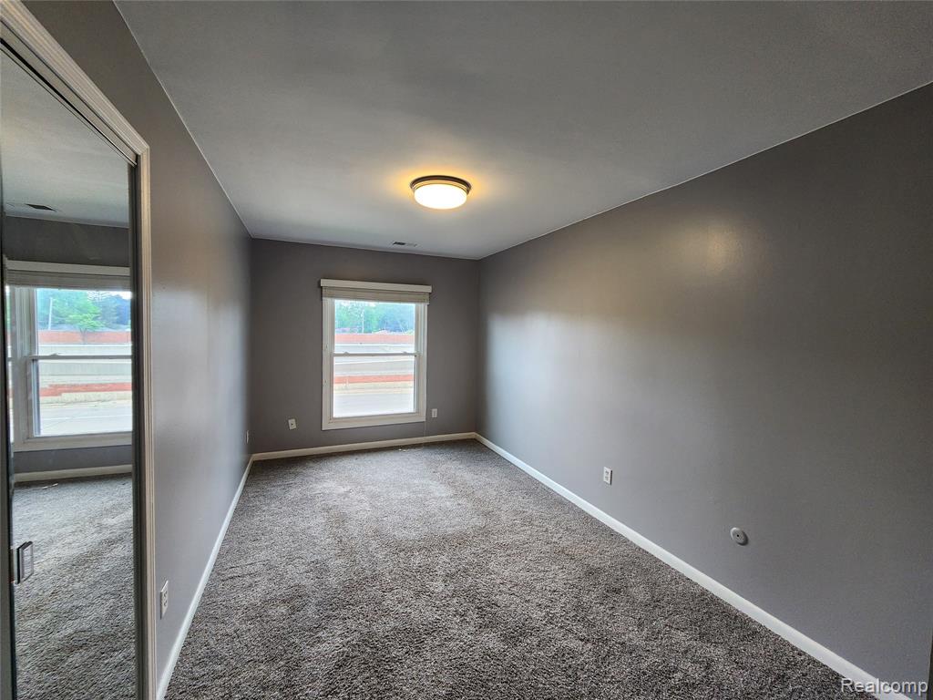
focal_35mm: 13
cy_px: 350
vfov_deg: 89.9
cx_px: 466
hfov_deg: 106.2
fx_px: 350
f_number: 2.2
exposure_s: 1/60
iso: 125
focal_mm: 2.2
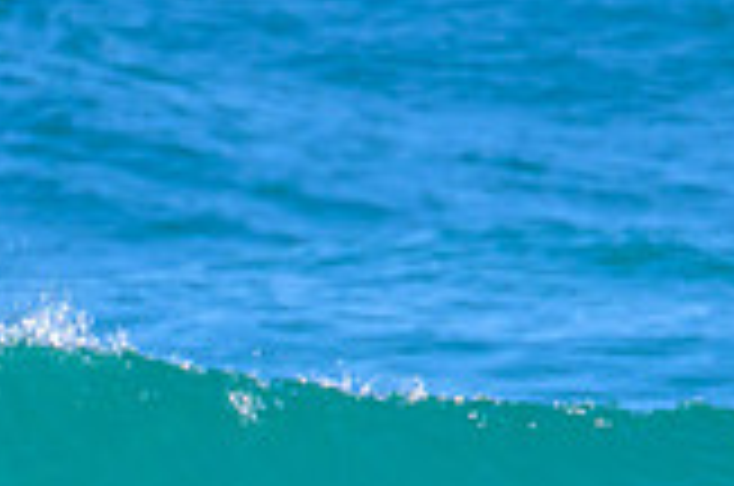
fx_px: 62675
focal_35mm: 3080
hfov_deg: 0.7
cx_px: 184
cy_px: 814
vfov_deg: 0.4
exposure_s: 1/2000
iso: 1600
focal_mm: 800
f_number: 11
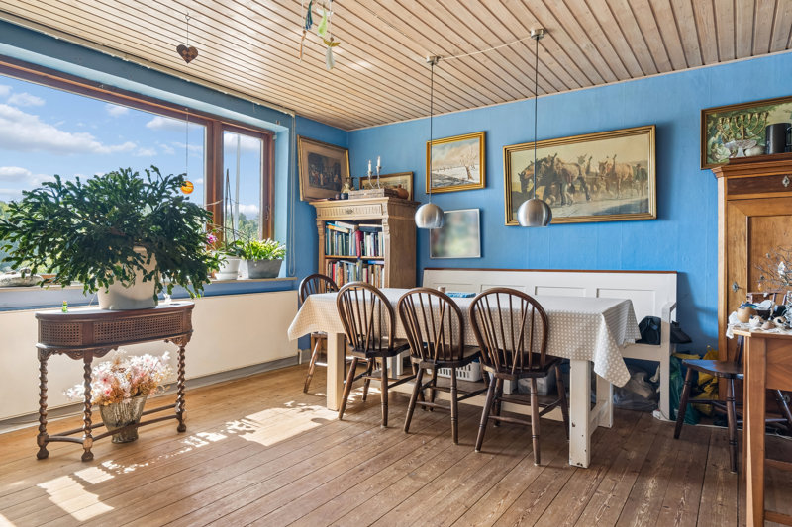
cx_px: 396
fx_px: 495
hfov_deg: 77.3
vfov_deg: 56.1
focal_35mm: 22
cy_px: 264
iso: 200
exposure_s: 1/6
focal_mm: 15
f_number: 8
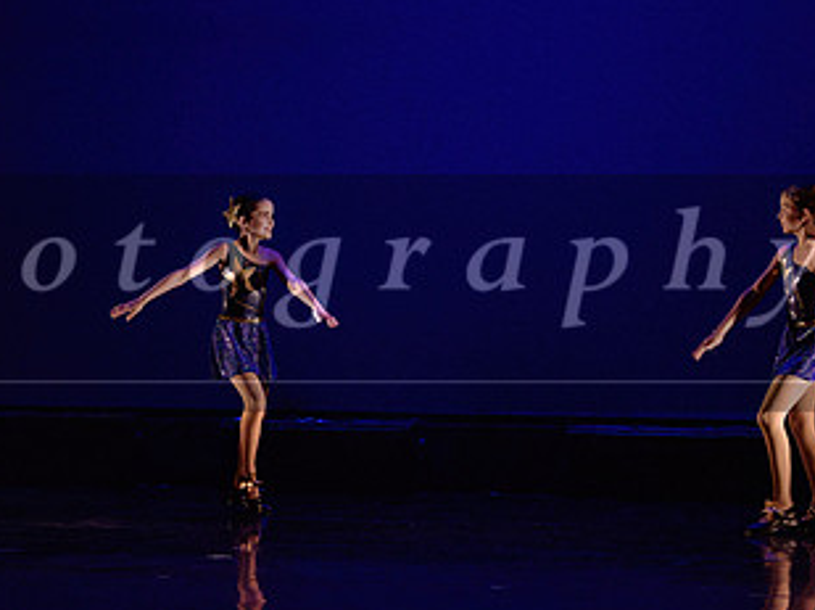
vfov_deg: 8.7
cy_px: 102
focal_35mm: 169
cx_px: 377
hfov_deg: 11.7
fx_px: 3974
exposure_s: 1/200
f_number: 2.8
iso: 1600
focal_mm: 70
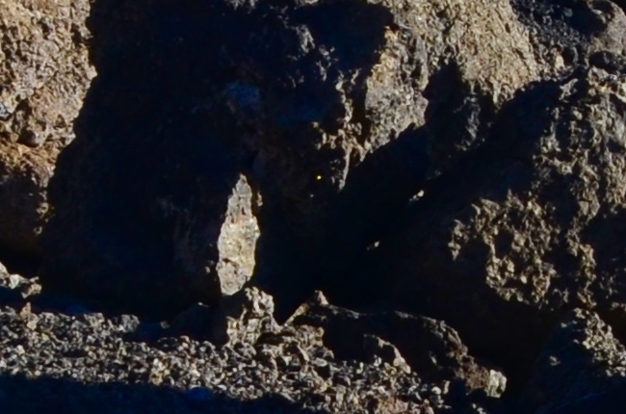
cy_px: -225
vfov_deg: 5.0
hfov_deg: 7.0
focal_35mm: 273
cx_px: 1669
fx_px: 4736
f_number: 10
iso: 200
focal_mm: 24
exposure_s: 1/250
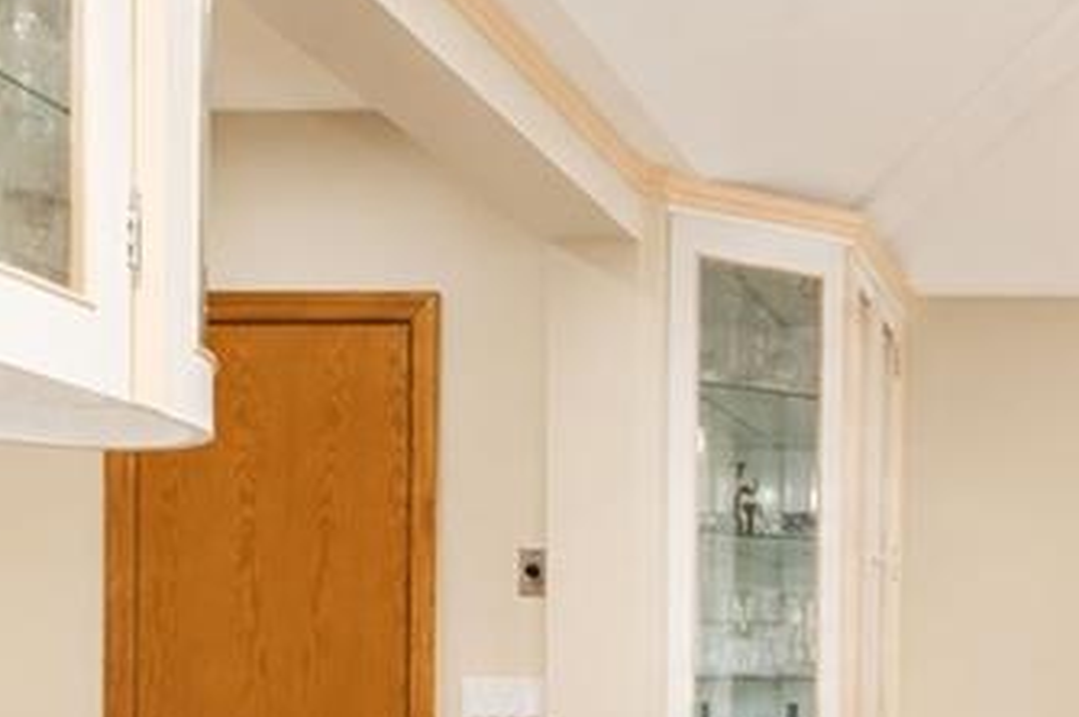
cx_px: 1134
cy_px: 701
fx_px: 1377
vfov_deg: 27.6
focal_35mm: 46
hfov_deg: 37.2
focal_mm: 10
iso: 1600
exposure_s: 1/60
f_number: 8
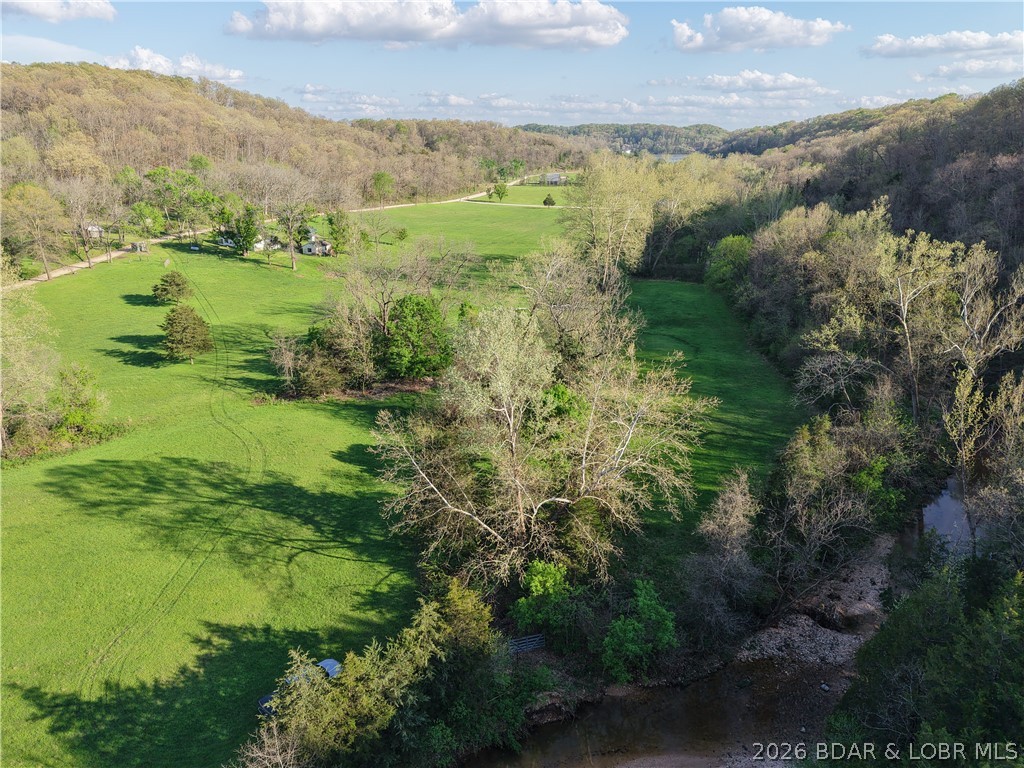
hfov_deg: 71.6
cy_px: 384
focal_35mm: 24
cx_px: 512
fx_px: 710
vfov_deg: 56.8
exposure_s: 1/3200
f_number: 1.8
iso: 410
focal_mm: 8.67
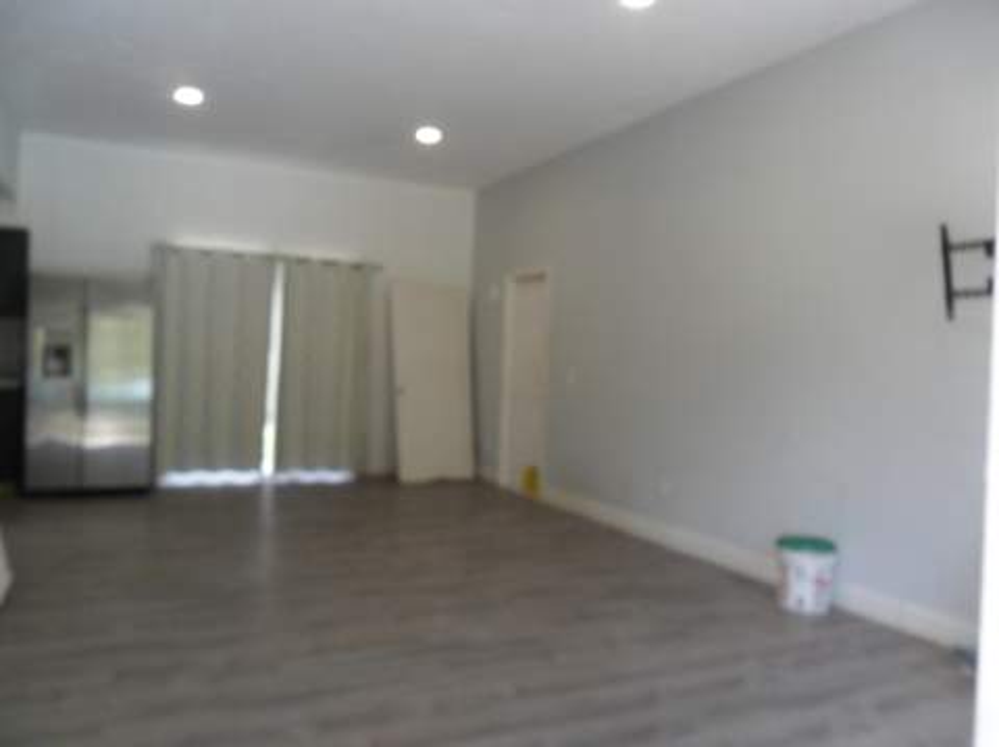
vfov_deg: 51.3
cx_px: 500
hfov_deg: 65.4
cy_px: 374
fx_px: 778
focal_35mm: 27
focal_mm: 4.9
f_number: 3.5
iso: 100
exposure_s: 1/45
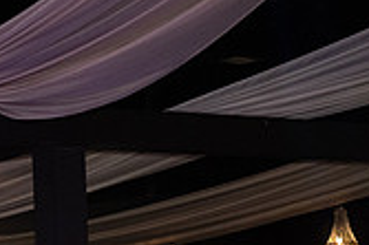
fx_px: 1812
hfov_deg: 11.4
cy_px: 265
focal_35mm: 177
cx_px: -91
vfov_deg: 7.7
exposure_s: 1/160
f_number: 4
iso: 3200
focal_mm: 51
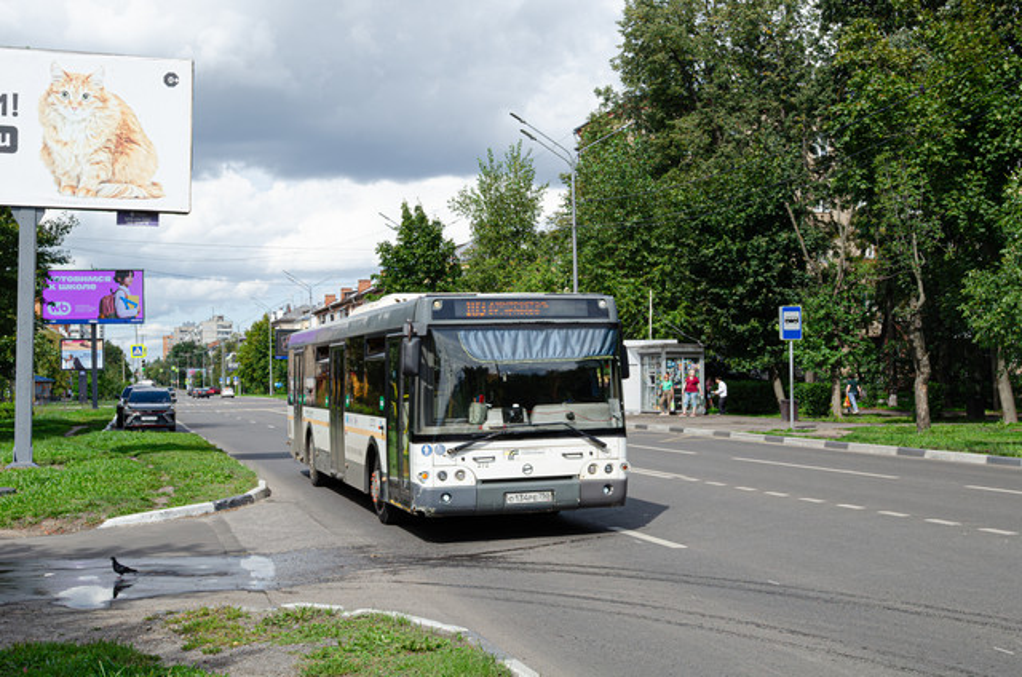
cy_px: 338
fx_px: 1275
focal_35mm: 45
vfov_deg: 29.7
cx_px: 511
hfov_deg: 43.7
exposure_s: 1/800
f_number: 11
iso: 720
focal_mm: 30
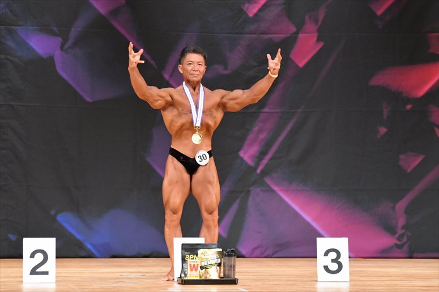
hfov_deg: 7.2
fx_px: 3474
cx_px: 220
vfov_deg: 4.8
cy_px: 146
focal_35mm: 285
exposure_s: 1/400
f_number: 5.6
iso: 8000
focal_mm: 190
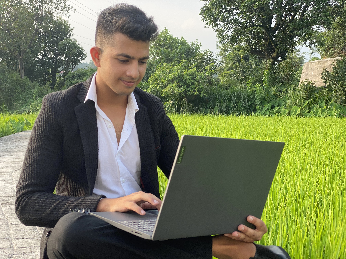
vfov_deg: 28.0
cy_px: 130
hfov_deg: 36.8
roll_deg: -1.0
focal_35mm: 52
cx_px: 173
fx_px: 520
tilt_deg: -4.0
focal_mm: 6
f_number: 2
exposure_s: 1/355
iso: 20
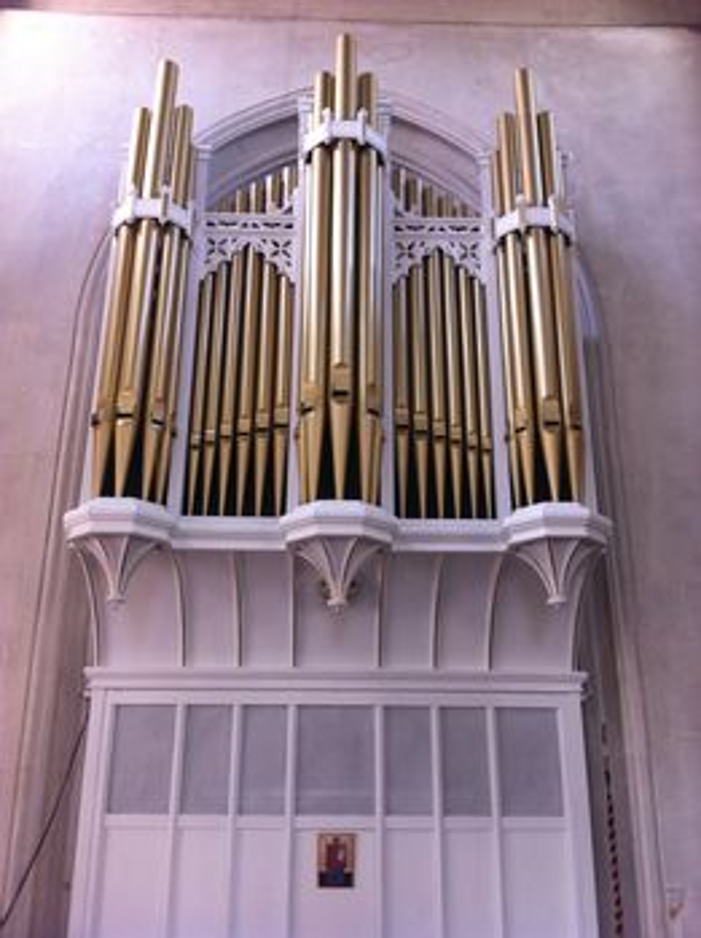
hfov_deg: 40.6
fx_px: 947
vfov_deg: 52.7
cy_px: 469
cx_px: 350
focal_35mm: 35
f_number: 2.8
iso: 80
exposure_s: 1/20
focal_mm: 3.85
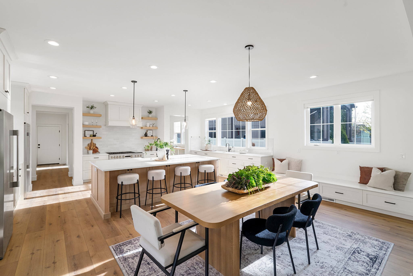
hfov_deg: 96.7
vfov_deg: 73.8
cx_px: 206
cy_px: 138
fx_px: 184
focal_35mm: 16
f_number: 9
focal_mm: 16
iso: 400
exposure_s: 1/30
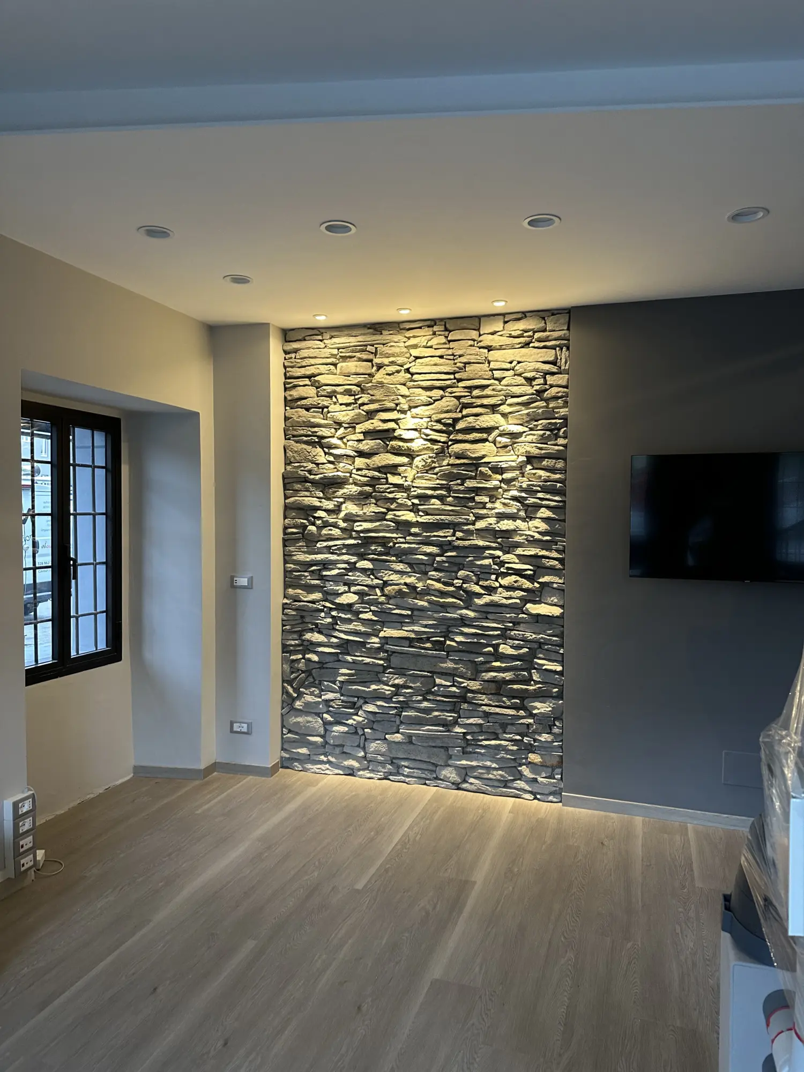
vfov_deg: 71.6
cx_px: 402
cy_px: 536
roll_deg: -1.2
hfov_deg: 56.8
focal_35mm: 24
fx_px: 743
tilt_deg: -2.0
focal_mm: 6.86
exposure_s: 1/50
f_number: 1.78
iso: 200
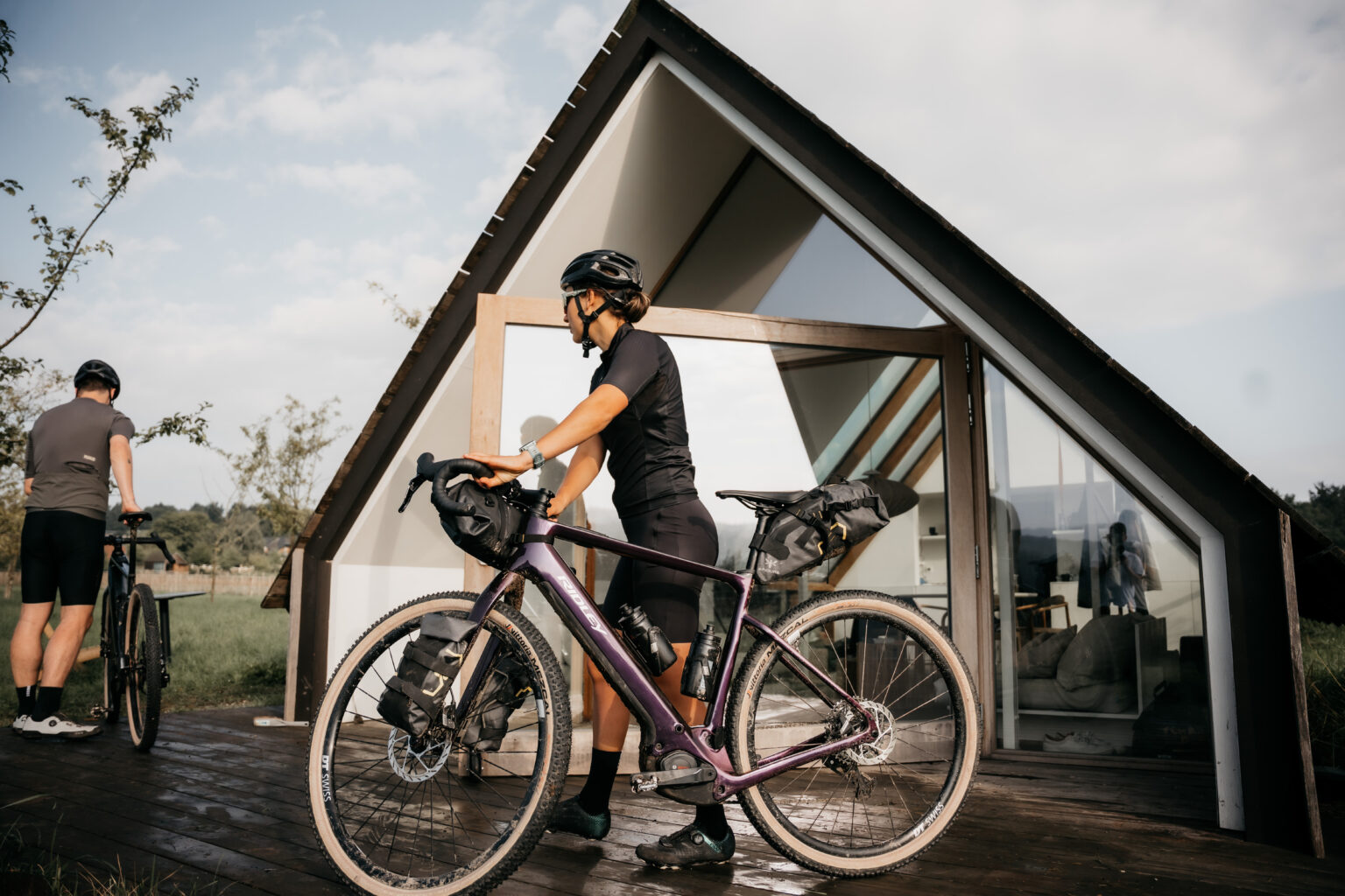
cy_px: 448
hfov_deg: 73.7
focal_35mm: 24
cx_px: 672
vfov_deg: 53.1
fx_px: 897
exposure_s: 1/3200
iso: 200
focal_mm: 24
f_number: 2.8
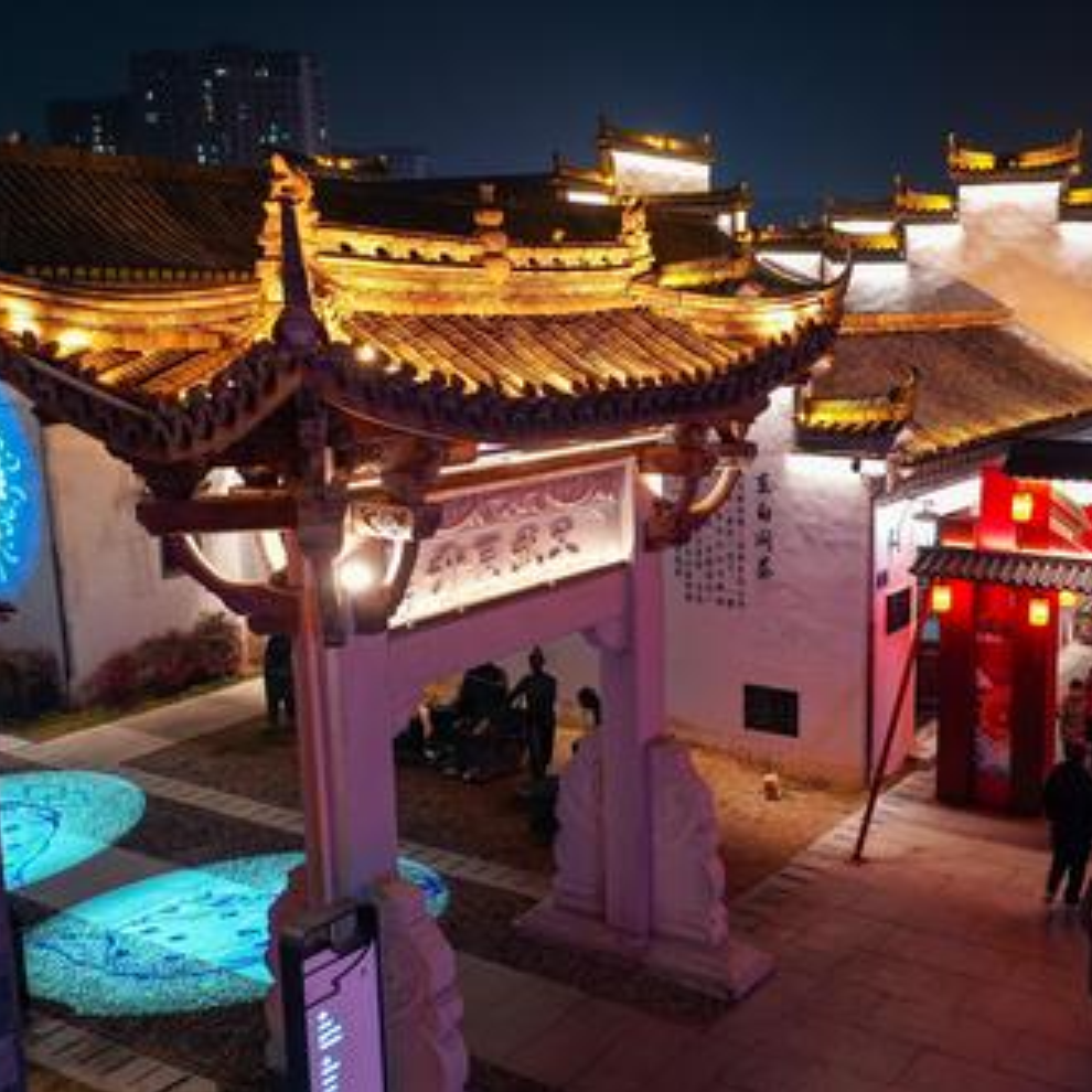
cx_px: 814
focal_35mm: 36
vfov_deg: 46.0
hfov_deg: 44.6
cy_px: 548
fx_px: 1285
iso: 400
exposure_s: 1/15
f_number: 2.8
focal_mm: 10.26
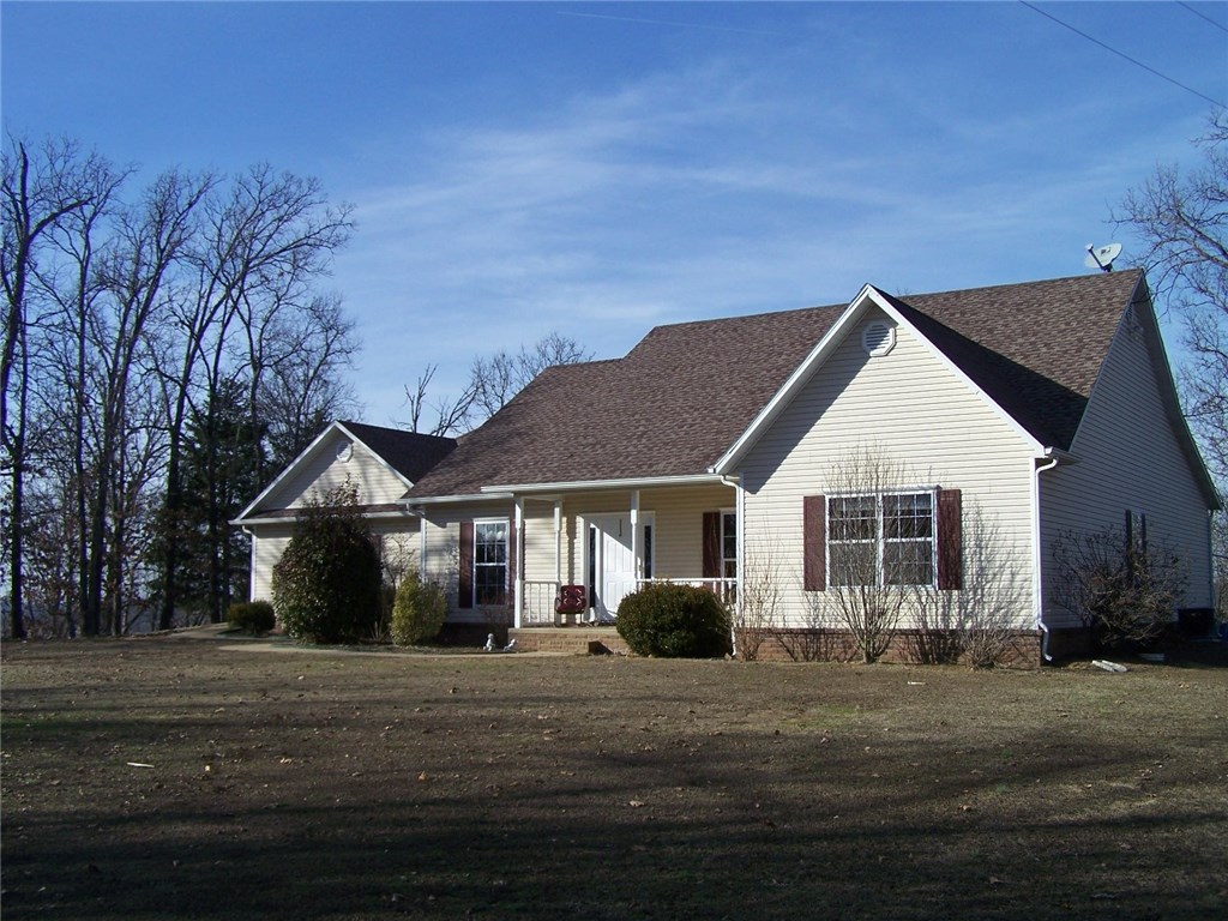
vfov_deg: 37.7
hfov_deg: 49.0
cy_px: 460
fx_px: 1348
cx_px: 614
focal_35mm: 38
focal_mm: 6.3
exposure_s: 1/640
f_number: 4
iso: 64
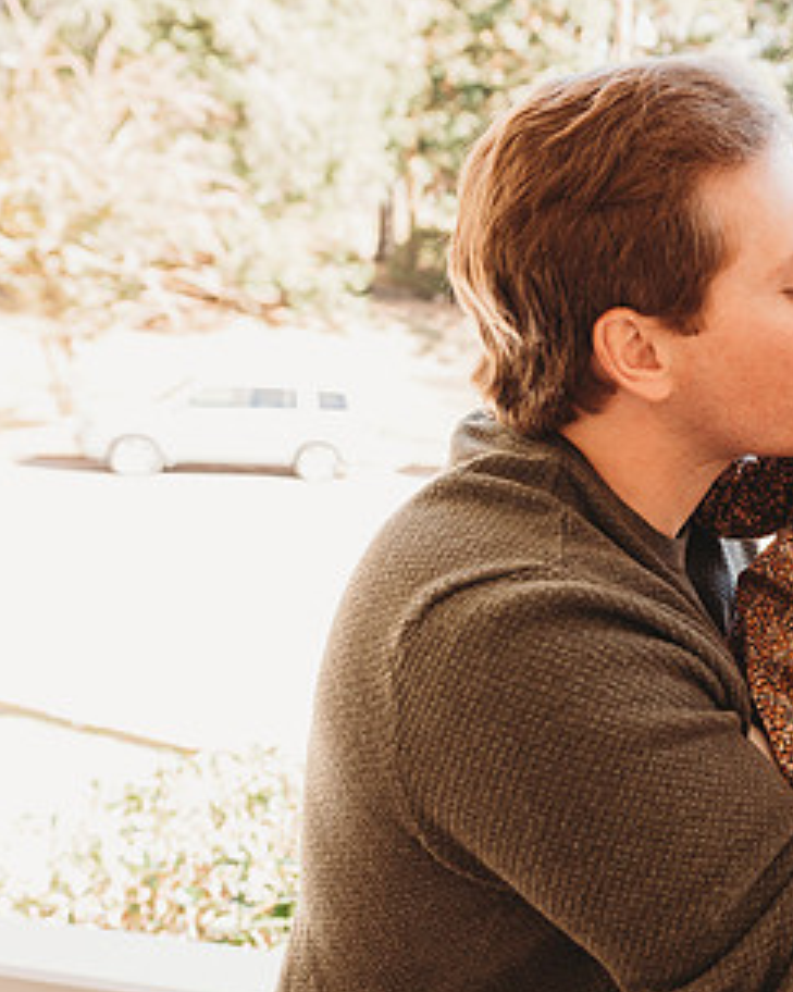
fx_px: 1262
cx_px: 862
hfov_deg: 31.2
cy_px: 569
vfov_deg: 42.8
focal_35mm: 43
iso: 400
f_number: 4.5
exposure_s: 1/160
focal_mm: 24
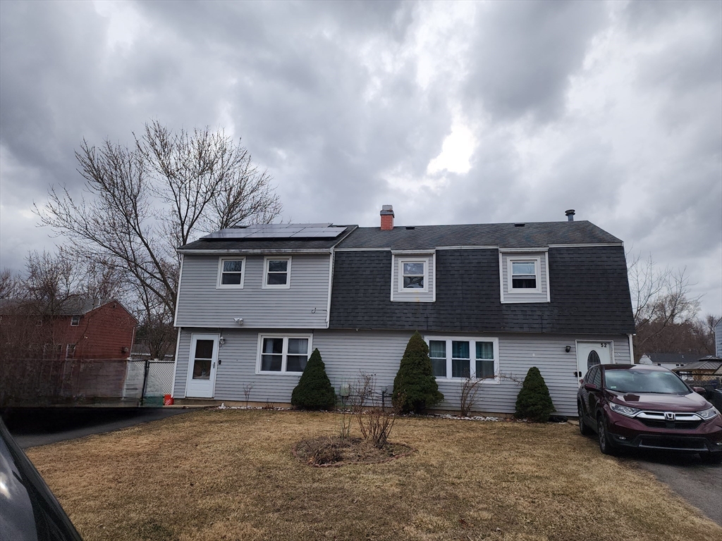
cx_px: 361
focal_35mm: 23
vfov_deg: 58.9
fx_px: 480
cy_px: 270
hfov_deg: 73.9
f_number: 1.8
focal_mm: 6.4
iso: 12
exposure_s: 1/588
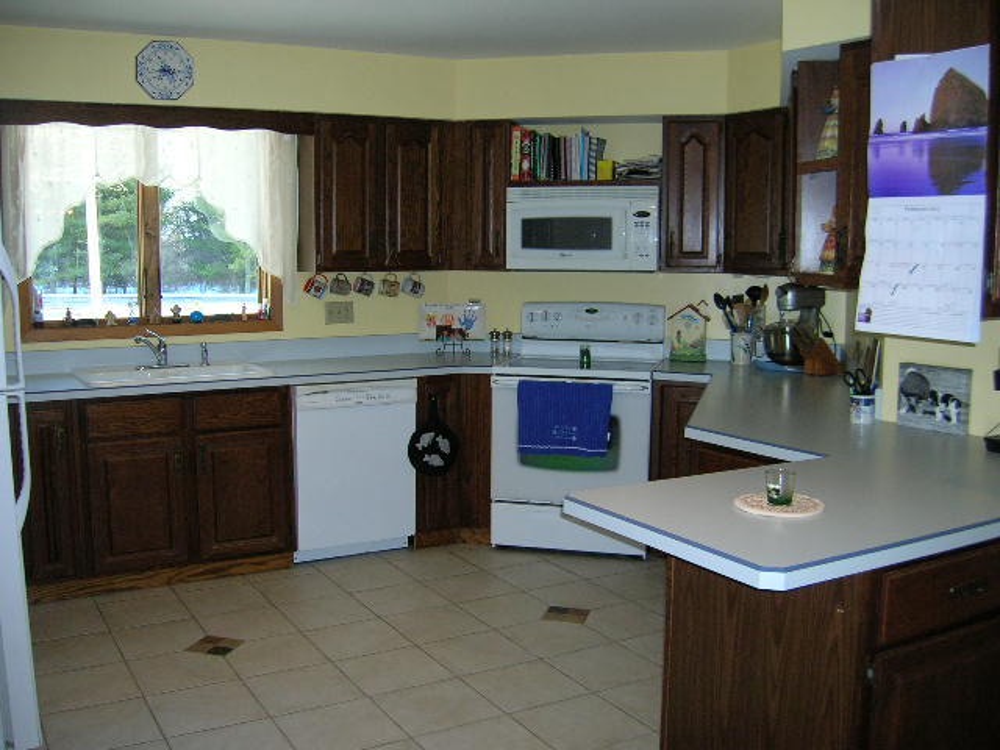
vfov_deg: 41.8
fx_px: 982
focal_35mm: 34
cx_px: 500
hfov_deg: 54.0
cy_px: 375
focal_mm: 5.7
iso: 117
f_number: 2.9
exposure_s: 1/60.1
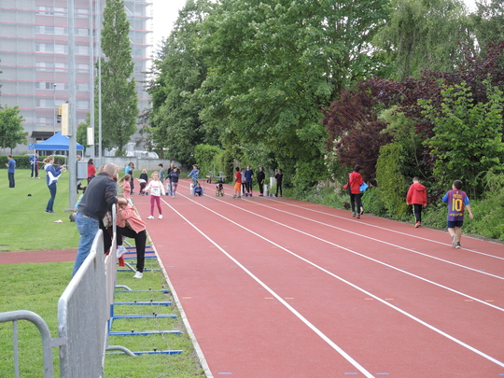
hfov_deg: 23.0
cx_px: 252
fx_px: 1238
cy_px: 189
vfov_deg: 17.4
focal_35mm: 85
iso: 80
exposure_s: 1/160
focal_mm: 17.7
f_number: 3.2
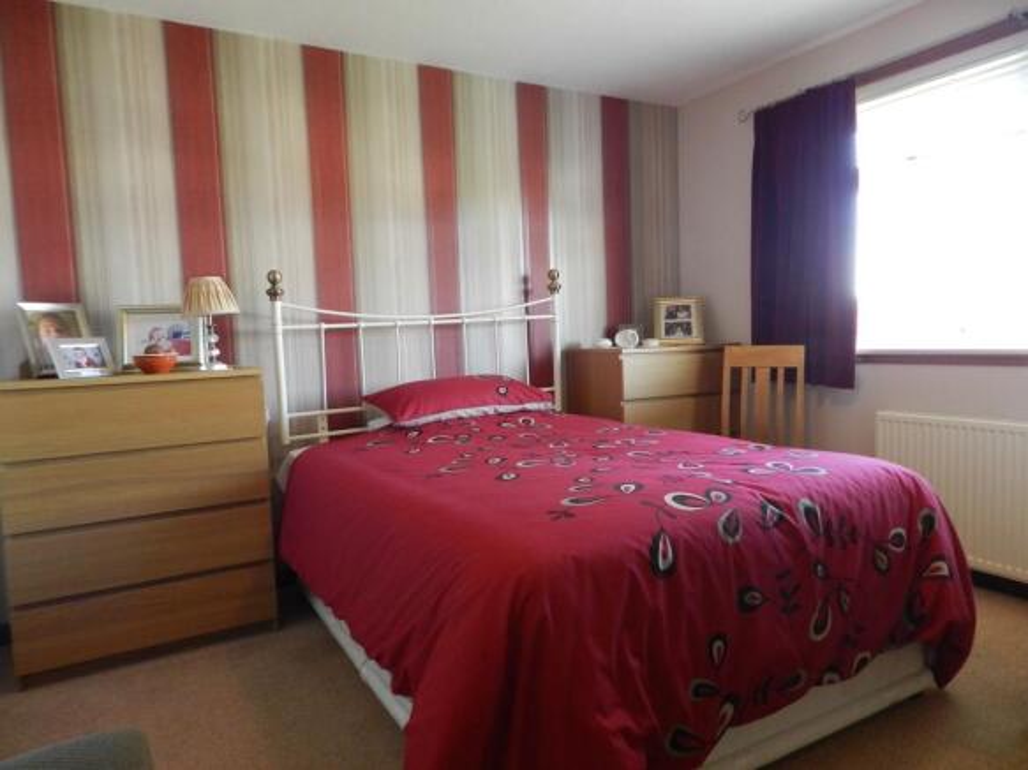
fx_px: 683
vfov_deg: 58.9
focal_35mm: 23
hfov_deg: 73.9
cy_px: 385
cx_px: 514
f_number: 3.4
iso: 400
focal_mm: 4
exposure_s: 1/20
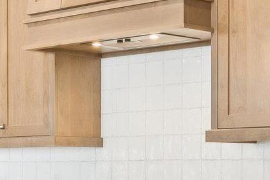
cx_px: 169
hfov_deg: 16.4
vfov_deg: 10.9
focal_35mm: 125
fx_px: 938
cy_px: 175
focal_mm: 17
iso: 400
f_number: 13
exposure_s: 1/8
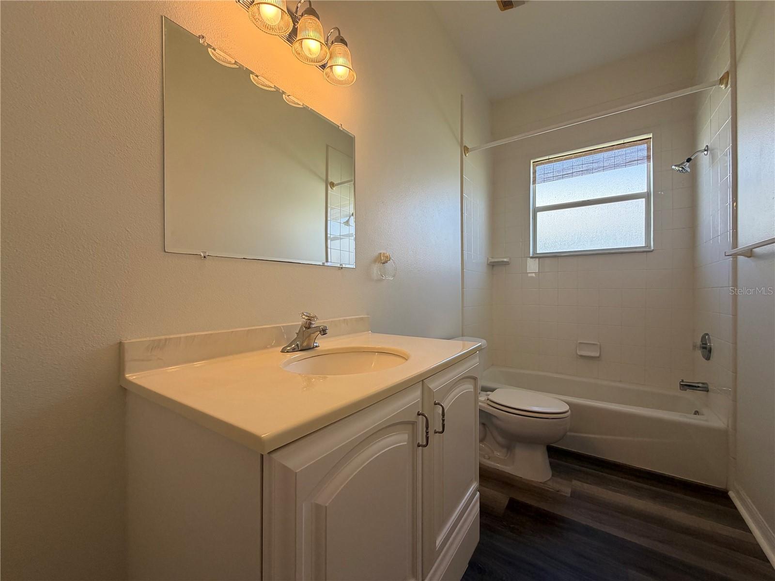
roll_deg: -0.1
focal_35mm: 14
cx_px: 388
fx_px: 313
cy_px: 290
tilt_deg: +0.1
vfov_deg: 85.7
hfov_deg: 102.1
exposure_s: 1/121
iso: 100
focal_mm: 2.22
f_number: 2.2
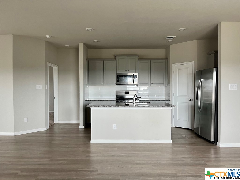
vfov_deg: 53.1
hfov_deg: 67.3
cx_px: 120
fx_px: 180
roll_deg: -0.1
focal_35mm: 26
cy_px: 90
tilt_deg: -1.2
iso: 125
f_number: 1.6
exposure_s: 1/90
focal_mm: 5.1
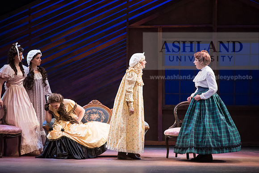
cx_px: 130
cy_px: 86
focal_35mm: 180
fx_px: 1295
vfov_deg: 7.6
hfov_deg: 11.4
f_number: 3.5
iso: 3200
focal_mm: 180
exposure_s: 1/400
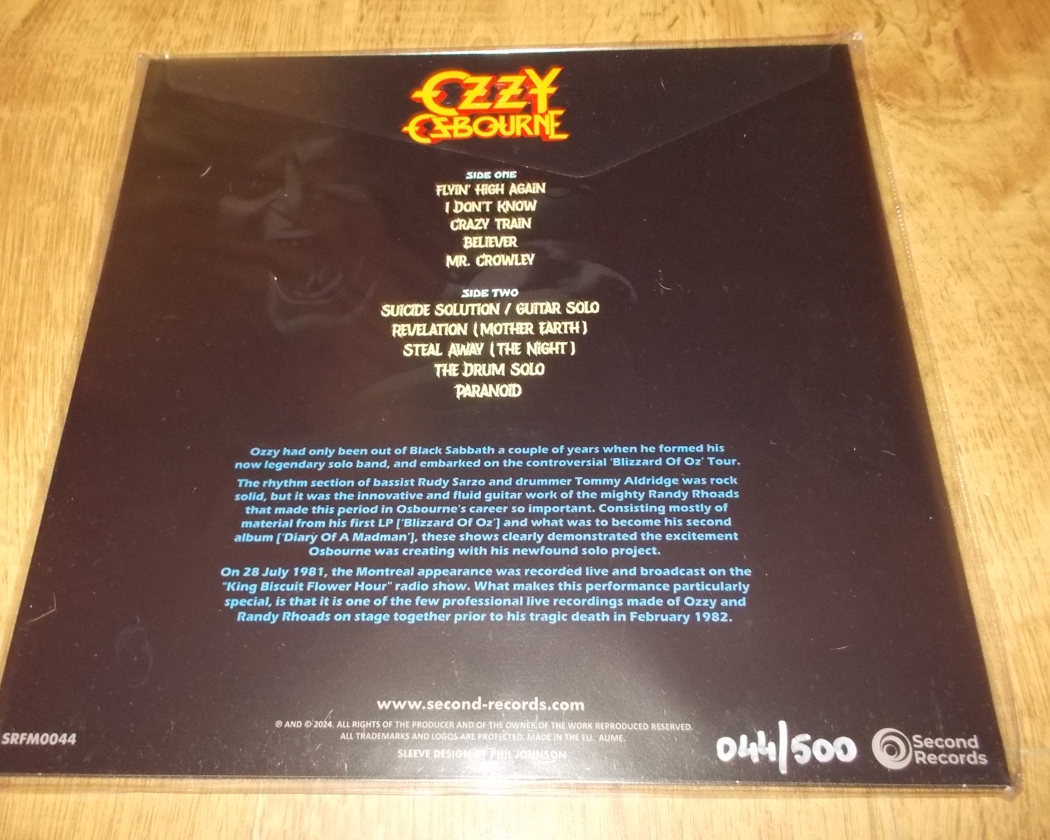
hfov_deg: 57.1
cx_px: 481
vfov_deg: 47.1
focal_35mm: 31
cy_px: 411
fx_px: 963
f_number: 3.3
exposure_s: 1/30
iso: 320
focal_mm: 4.1
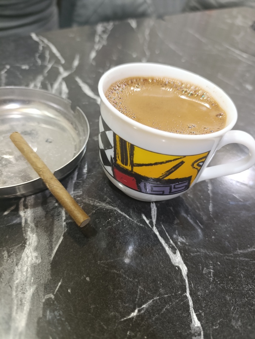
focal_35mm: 23
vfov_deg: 73.8
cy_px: 170
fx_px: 225
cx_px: 128
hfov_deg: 59.0
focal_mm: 6.14
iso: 2000
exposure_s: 1/25
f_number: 1.6
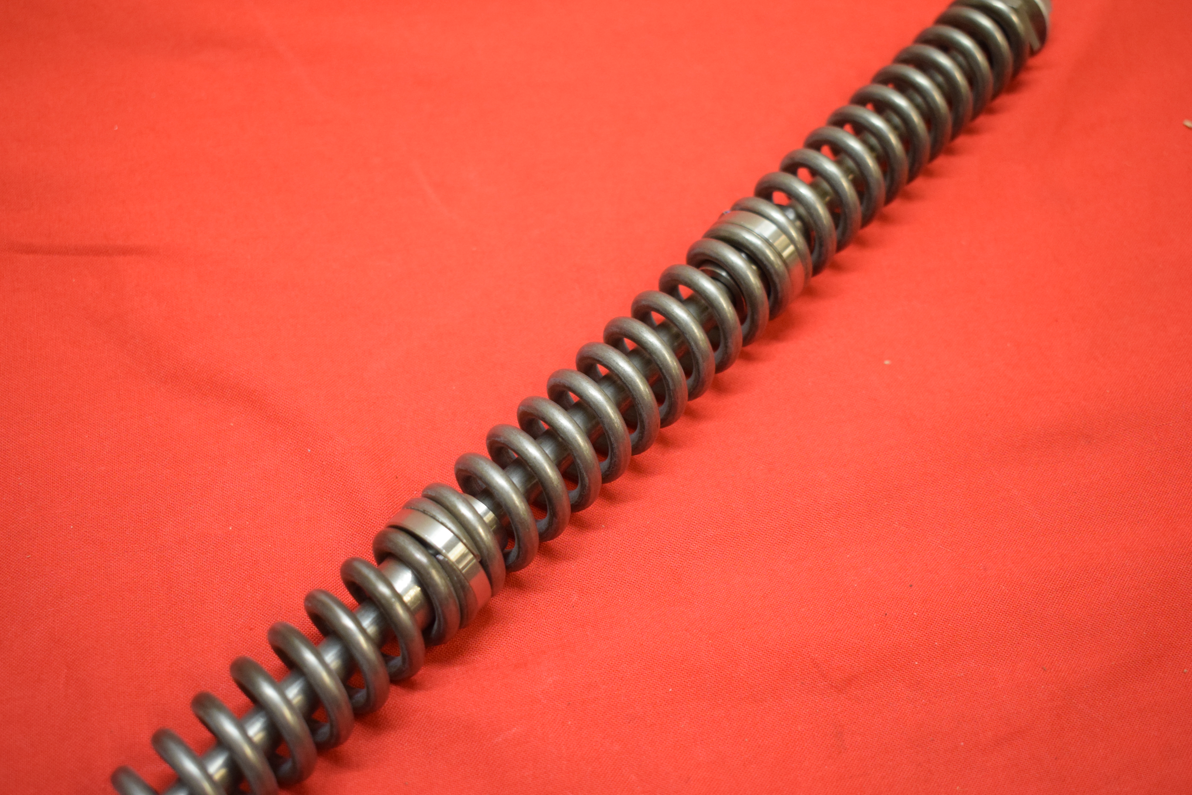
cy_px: 398
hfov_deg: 38.9
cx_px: 596
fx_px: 1689
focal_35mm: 51
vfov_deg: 26.5
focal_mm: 34
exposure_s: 1/125
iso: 2000
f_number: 5
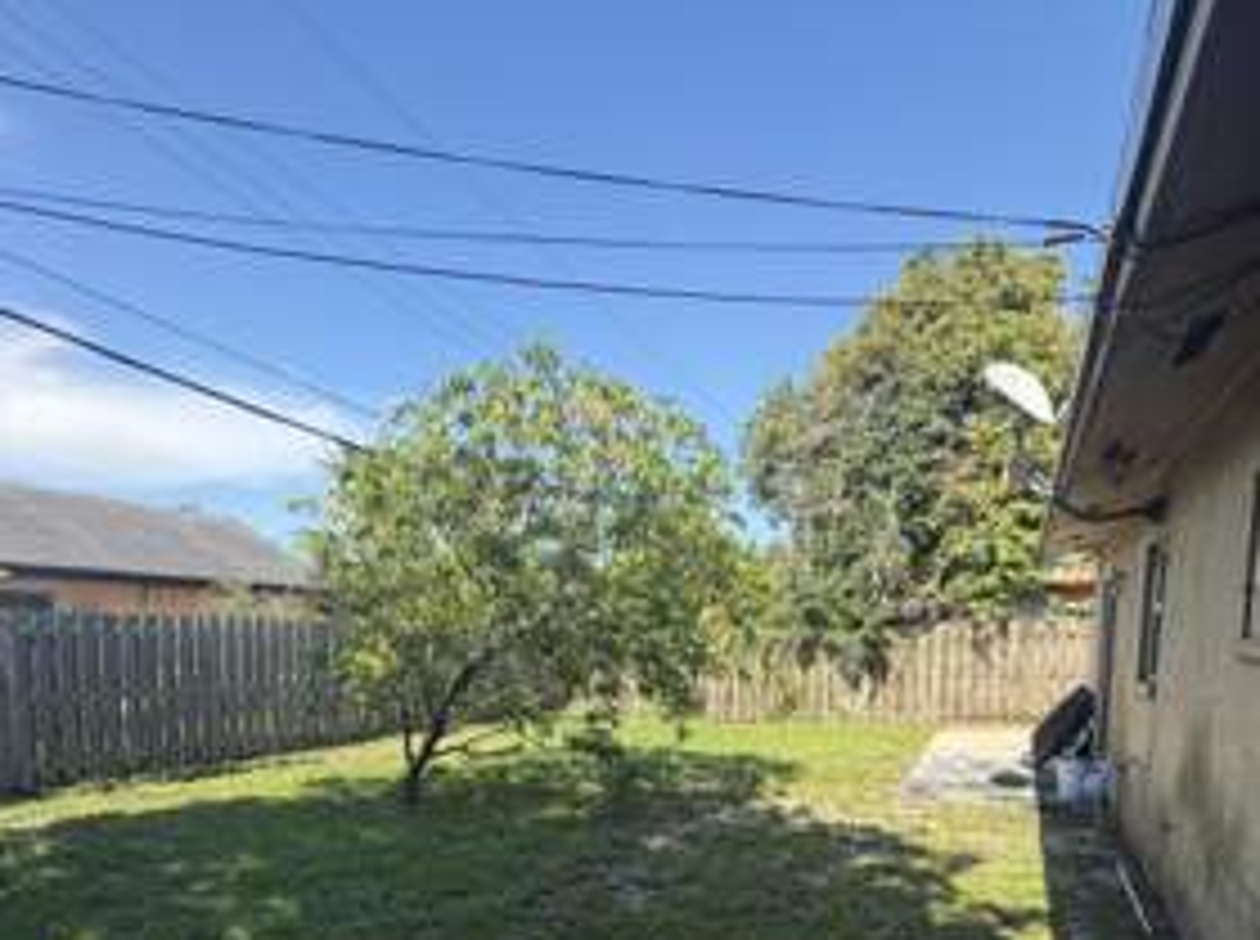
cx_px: 540
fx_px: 872
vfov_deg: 53.6
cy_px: 726
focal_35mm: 24
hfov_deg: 71.3
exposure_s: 1/664
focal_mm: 2.22
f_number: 2.2
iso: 40
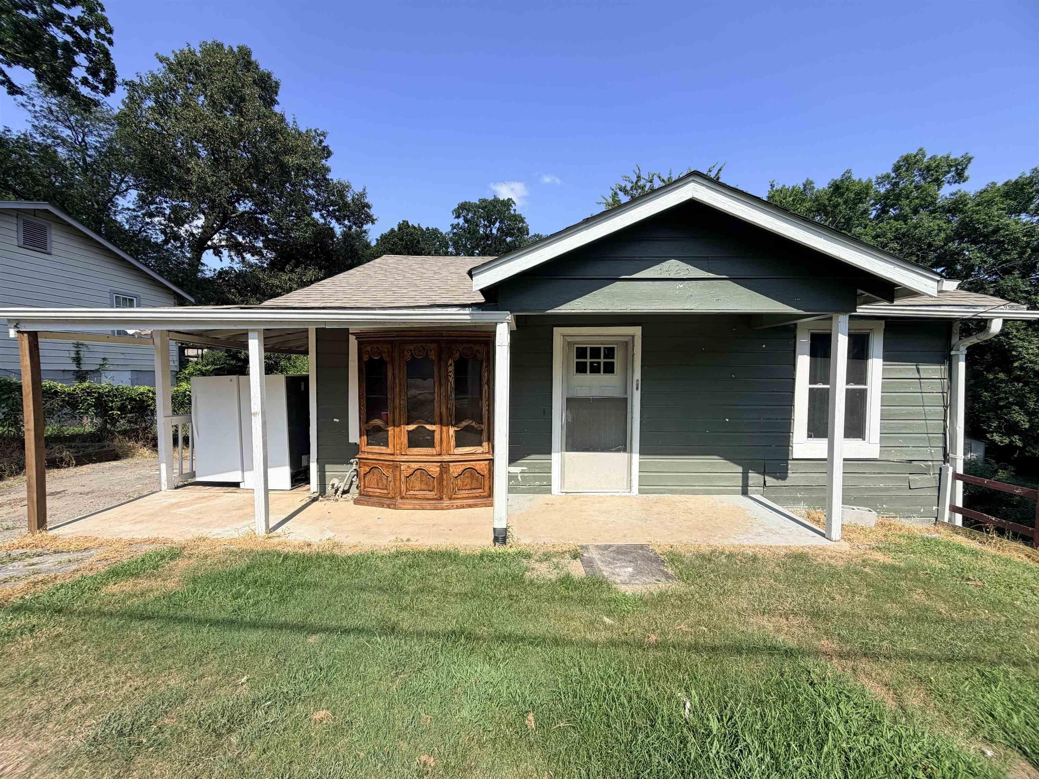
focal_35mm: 14
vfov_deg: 85.7
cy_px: 390
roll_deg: +0.0
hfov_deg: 102.1
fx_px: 420
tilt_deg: -2.2
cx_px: 520
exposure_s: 1/770
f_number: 2.2
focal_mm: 2.22
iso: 32
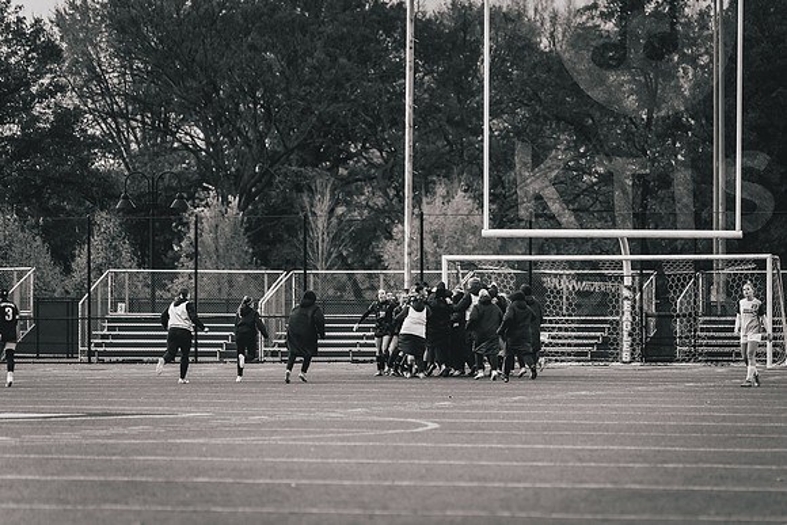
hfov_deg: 10.1
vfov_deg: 6.8
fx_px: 4452
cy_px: 307
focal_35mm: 204
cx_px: 488
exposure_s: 1/1600
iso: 800
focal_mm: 150
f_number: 2.8
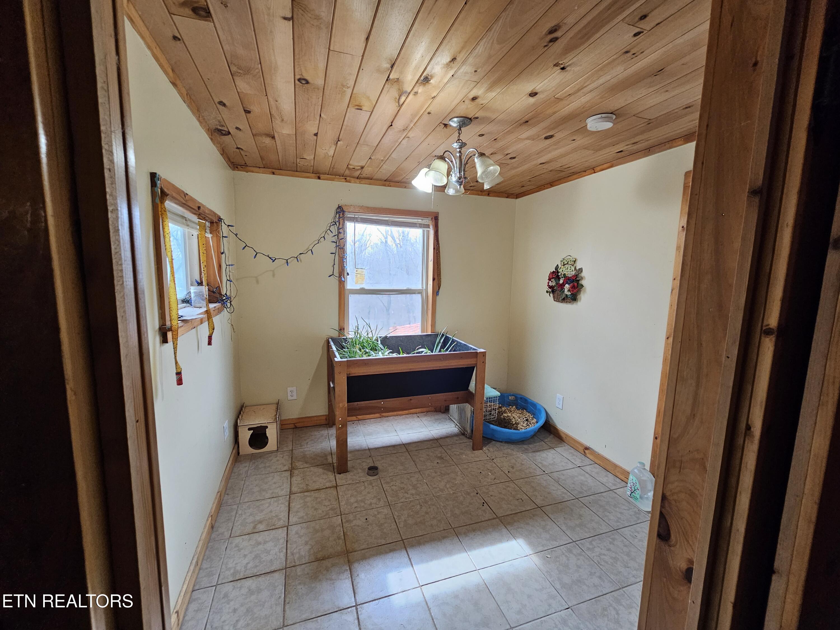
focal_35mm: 13
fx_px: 315
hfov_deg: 106.2
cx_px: 420
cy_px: 315
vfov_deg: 89.9
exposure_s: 1/60
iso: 125
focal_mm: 2.2
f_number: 2.2
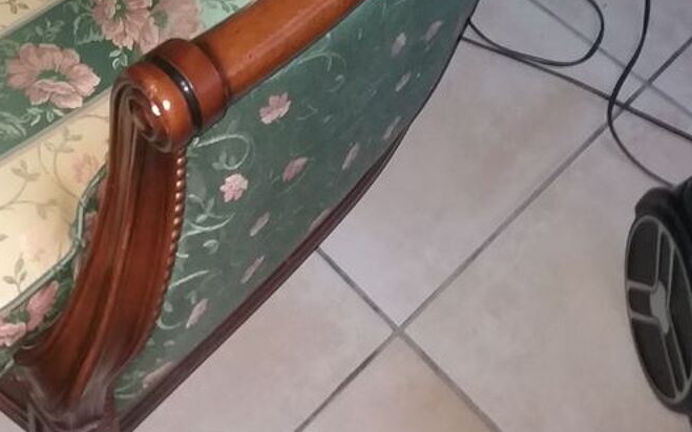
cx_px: 175
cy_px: -234
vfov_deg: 18.8
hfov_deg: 33.3
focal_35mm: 60
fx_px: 1132
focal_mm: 3.7
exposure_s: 1/15
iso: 160
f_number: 1.9
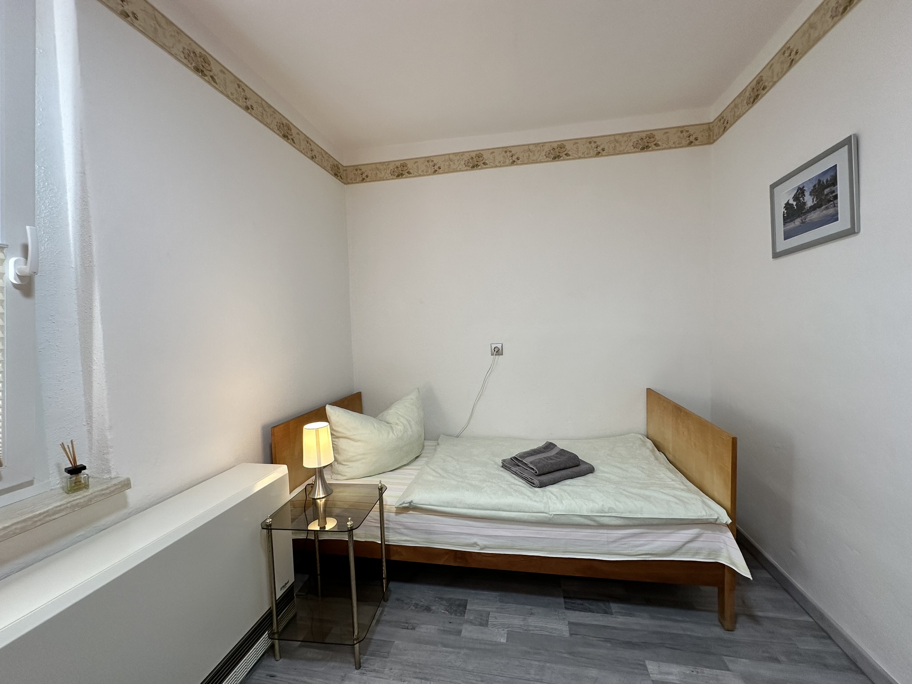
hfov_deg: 102.1
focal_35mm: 14
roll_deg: +1.8
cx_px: 456
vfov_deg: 85.7
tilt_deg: -2.4
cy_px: 342
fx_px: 369
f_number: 2.2
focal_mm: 2.22
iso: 125
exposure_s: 1/100
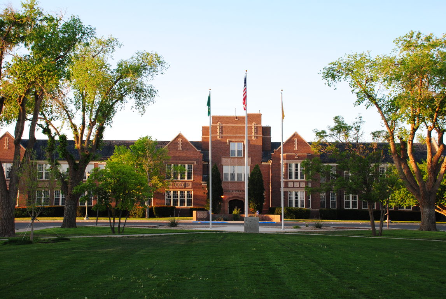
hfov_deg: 42.3
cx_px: 223
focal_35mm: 46
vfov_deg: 29.0
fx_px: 577
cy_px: 150
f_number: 6.3
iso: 400
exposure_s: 1/160
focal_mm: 31
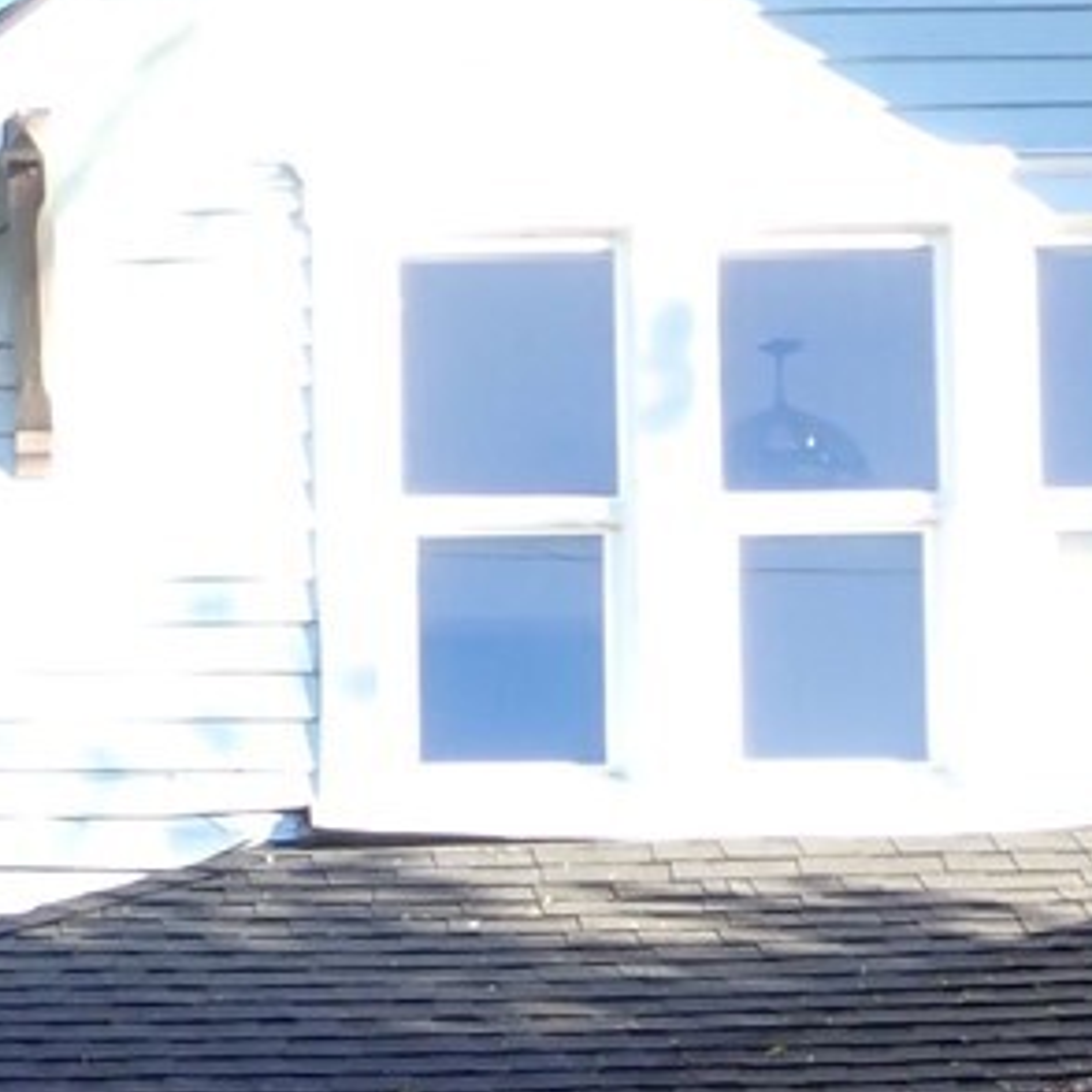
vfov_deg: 9.3
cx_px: 431
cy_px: 1634
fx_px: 6531
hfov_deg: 9.6
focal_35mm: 183
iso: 100
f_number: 3.5
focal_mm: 6.83
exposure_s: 1/125
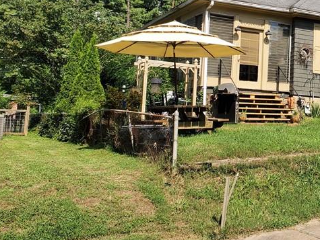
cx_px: 294
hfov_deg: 32.5
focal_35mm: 56
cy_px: 70
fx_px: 518
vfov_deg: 25.9
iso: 50
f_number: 2.4
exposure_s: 1/1041
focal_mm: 4.3
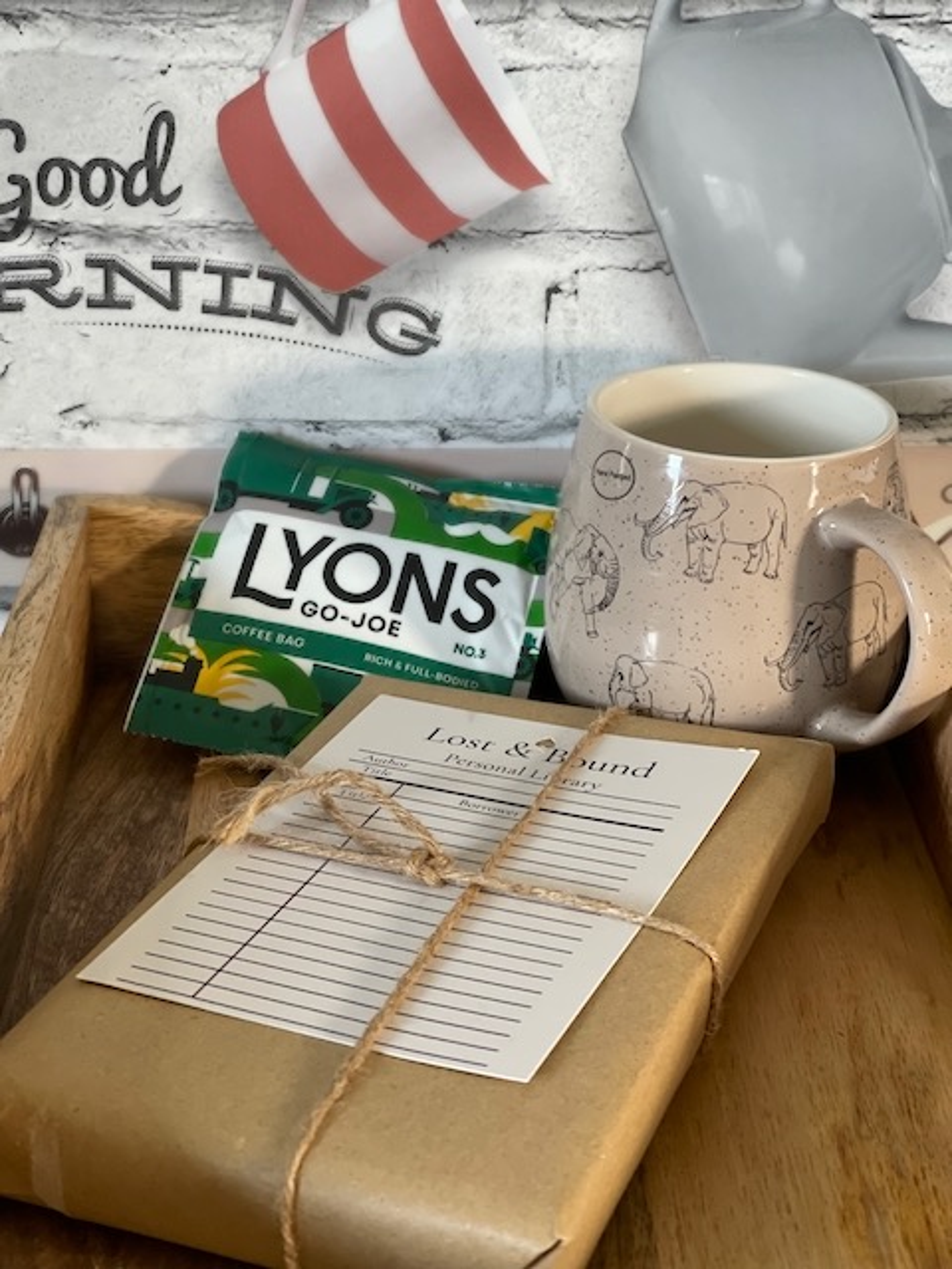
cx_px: 476
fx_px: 2347
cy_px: 634
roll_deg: -1.7
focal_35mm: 64
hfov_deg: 22.9
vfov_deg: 30.3
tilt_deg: -23.8
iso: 250
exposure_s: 1/63
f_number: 2.2
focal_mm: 7.5
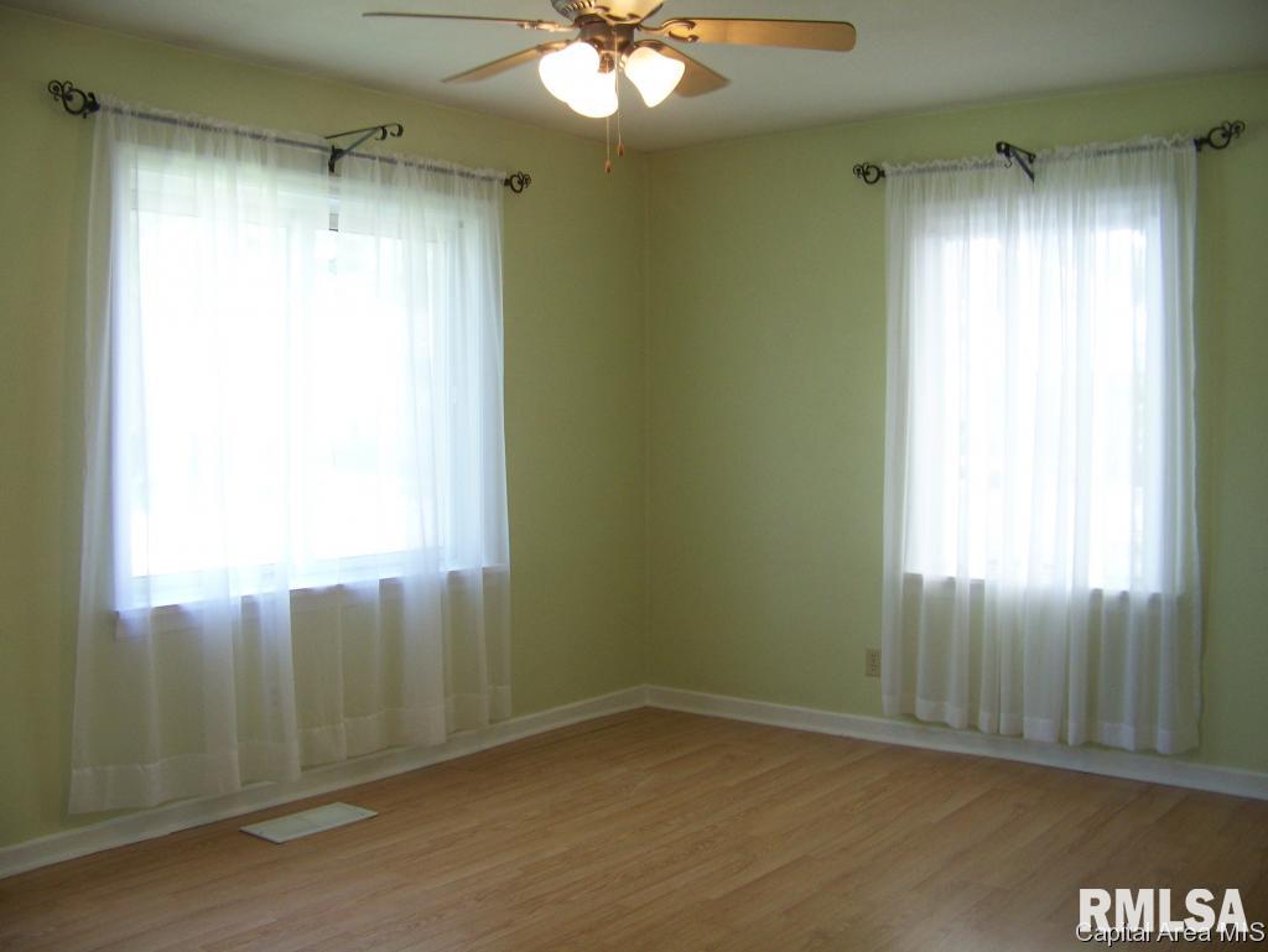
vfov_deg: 39.7
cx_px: 634
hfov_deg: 51.3
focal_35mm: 36
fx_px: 1319
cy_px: 476
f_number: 2.8
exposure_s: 1/30
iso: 100
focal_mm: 5.85
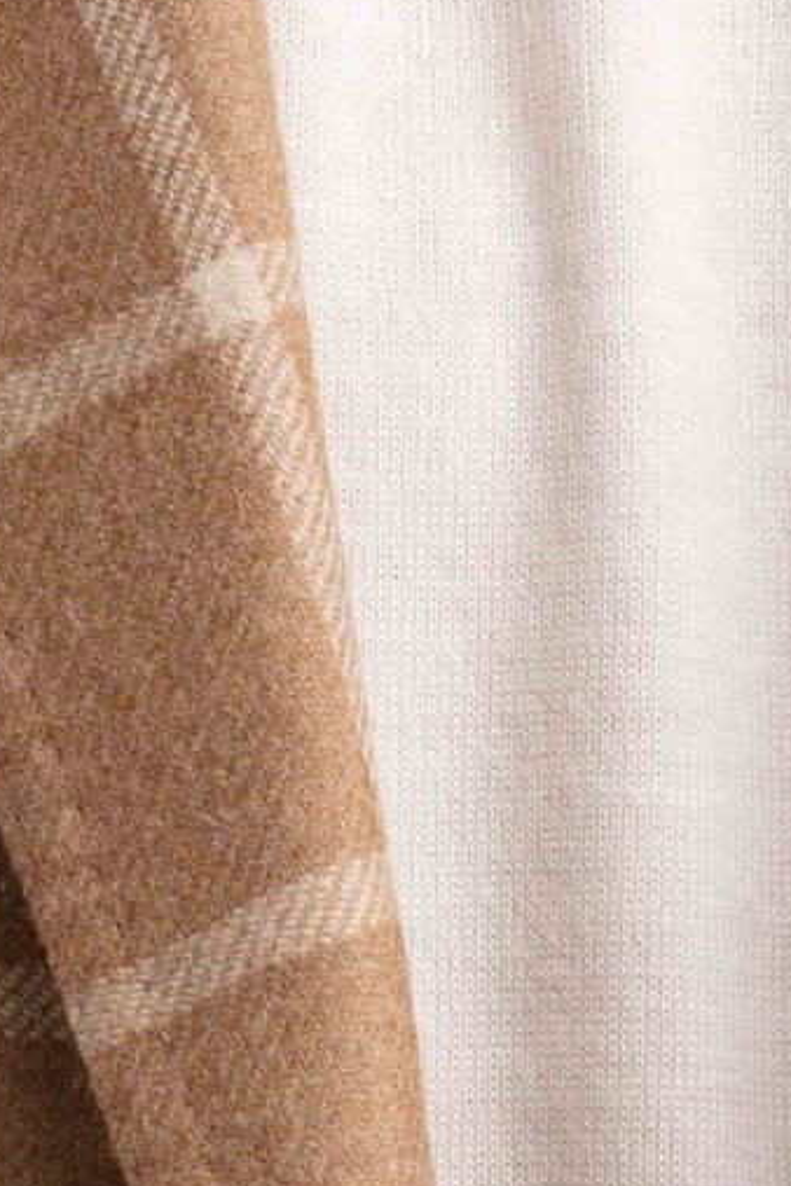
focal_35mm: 303
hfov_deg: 4.5
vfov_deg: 6.8
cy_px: 1125
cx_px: 828
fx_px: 9986
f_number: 8
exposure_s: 1/125
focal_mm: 64
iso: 100
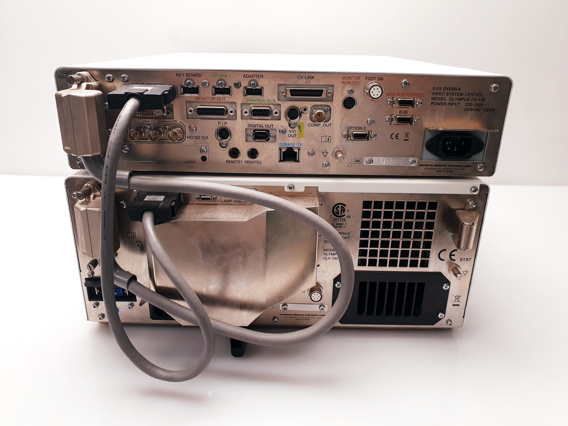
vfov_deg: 53.1
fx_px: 427
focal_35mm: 26
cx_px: 284
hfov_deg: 67.3
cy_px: 213
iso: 100
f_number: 2.4
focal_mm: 4.3
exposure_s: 1/50
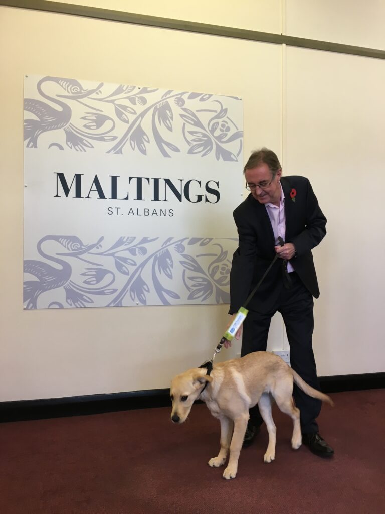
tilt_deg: +0.6
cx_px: 192
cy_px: 257
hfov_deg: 48.2
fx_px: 430
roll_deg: +0.1
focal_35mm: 29
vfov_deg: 61.7
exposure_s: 1/33
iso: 40
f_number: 2.2
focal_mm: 4.15
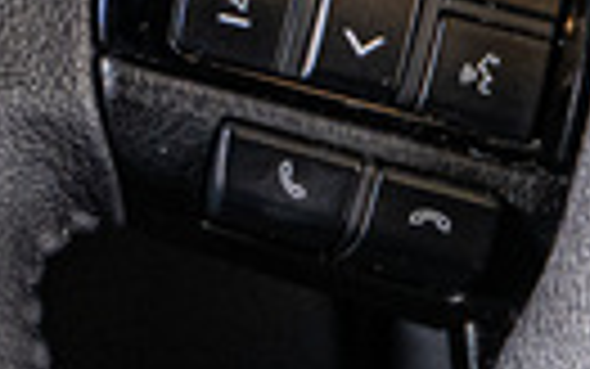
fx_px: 6274
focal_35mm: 390
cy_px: 225
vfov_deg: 3.4
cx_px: 1191
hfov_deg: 5.3
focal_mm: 49
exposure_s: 1/160
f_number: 2.8
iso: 1600
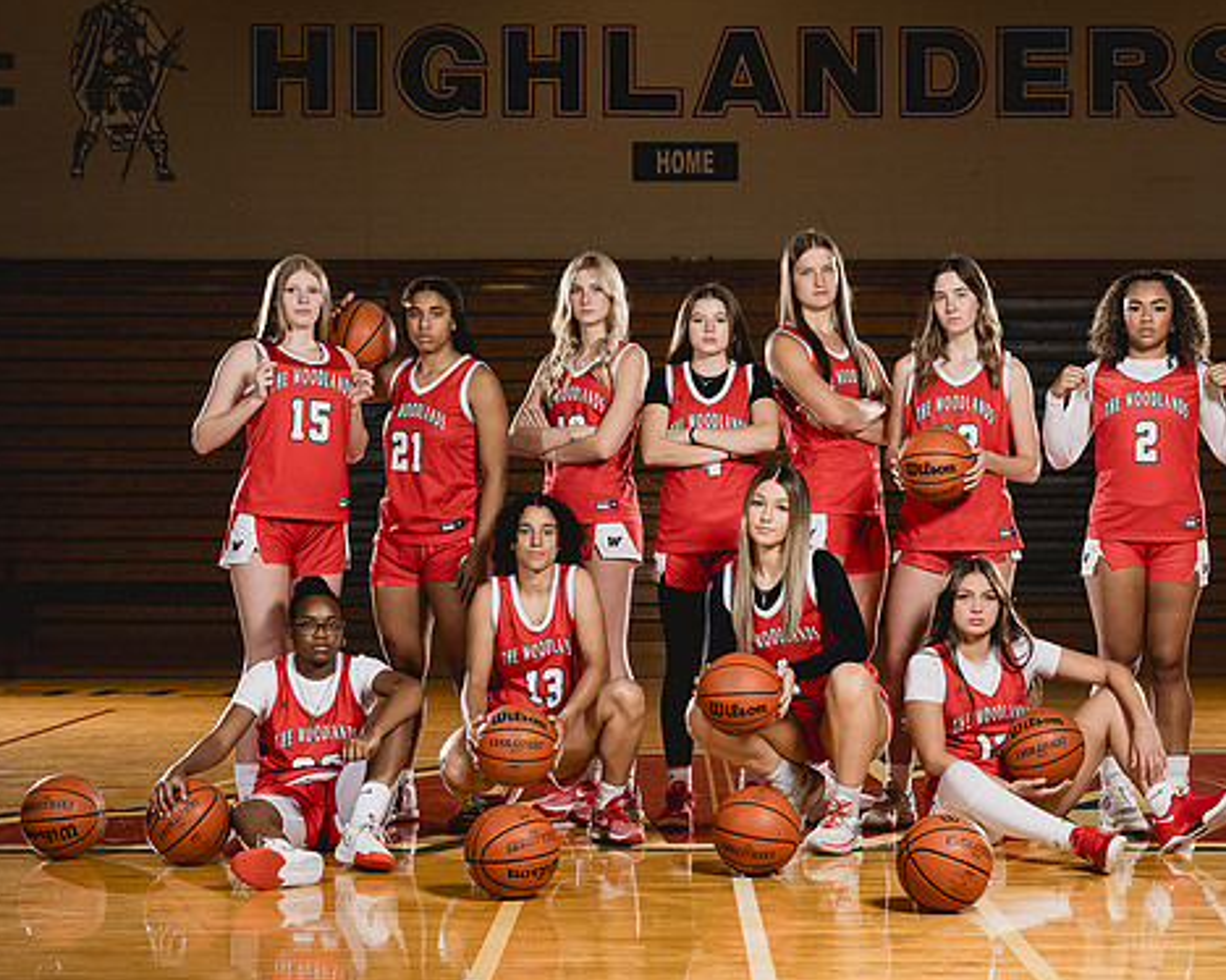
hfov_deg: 26.8
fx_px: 2575
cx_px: 694
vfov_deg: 21.5
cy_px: 491
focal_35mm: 71
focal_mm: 42
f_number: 8
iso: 320
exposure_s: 1/250
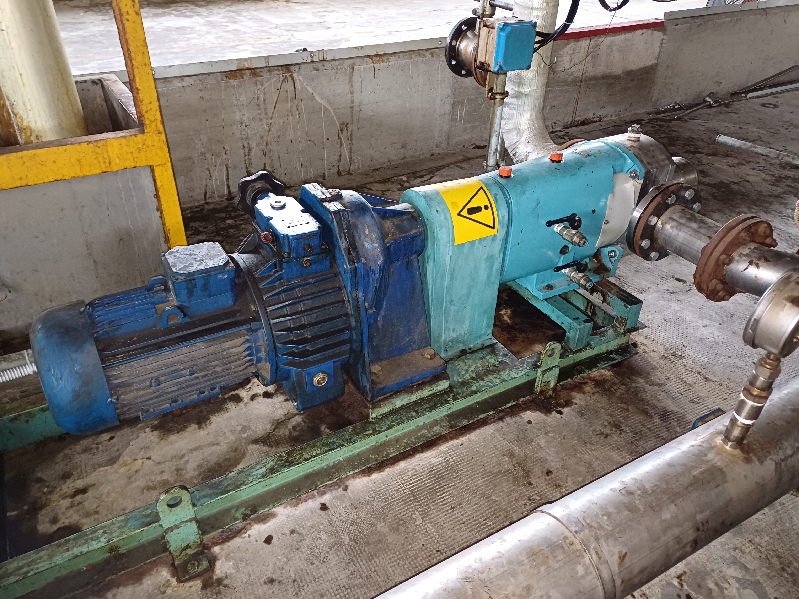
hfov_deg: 67.3
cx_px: 407
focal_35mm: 26
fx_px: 600
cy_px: 294
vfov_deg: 53.1
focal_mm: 4.65
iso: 500
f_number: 1.8
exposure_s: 1/25
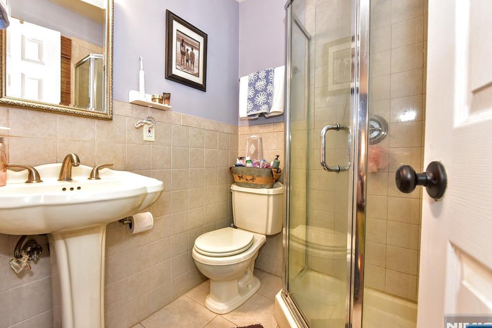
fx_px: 205
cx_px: 233
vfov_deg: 77.3
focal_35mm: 15
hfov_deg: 100.3
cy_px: 163
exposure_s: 1/20
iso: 1250
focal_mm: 14
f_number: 8
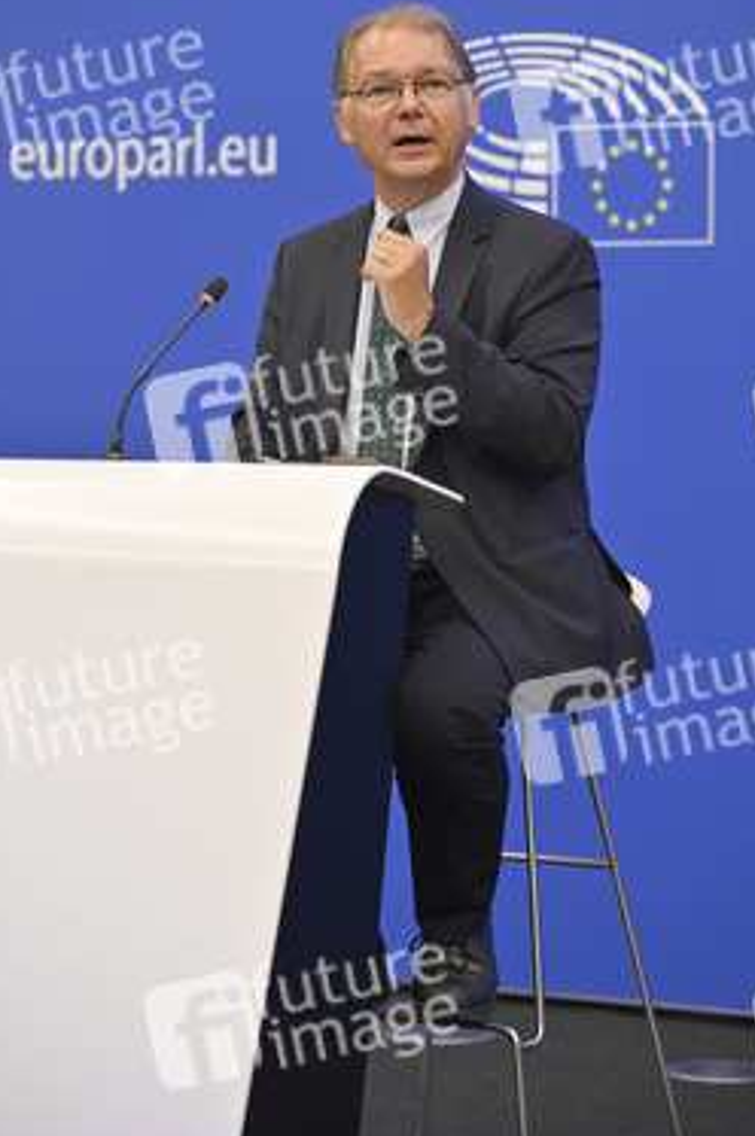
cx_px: 390
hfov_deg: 11.4
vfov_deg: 17.1
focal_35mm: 120
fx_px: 3782
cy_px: 560
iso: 1600
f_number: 2.8
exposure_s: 1/320
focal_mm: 112
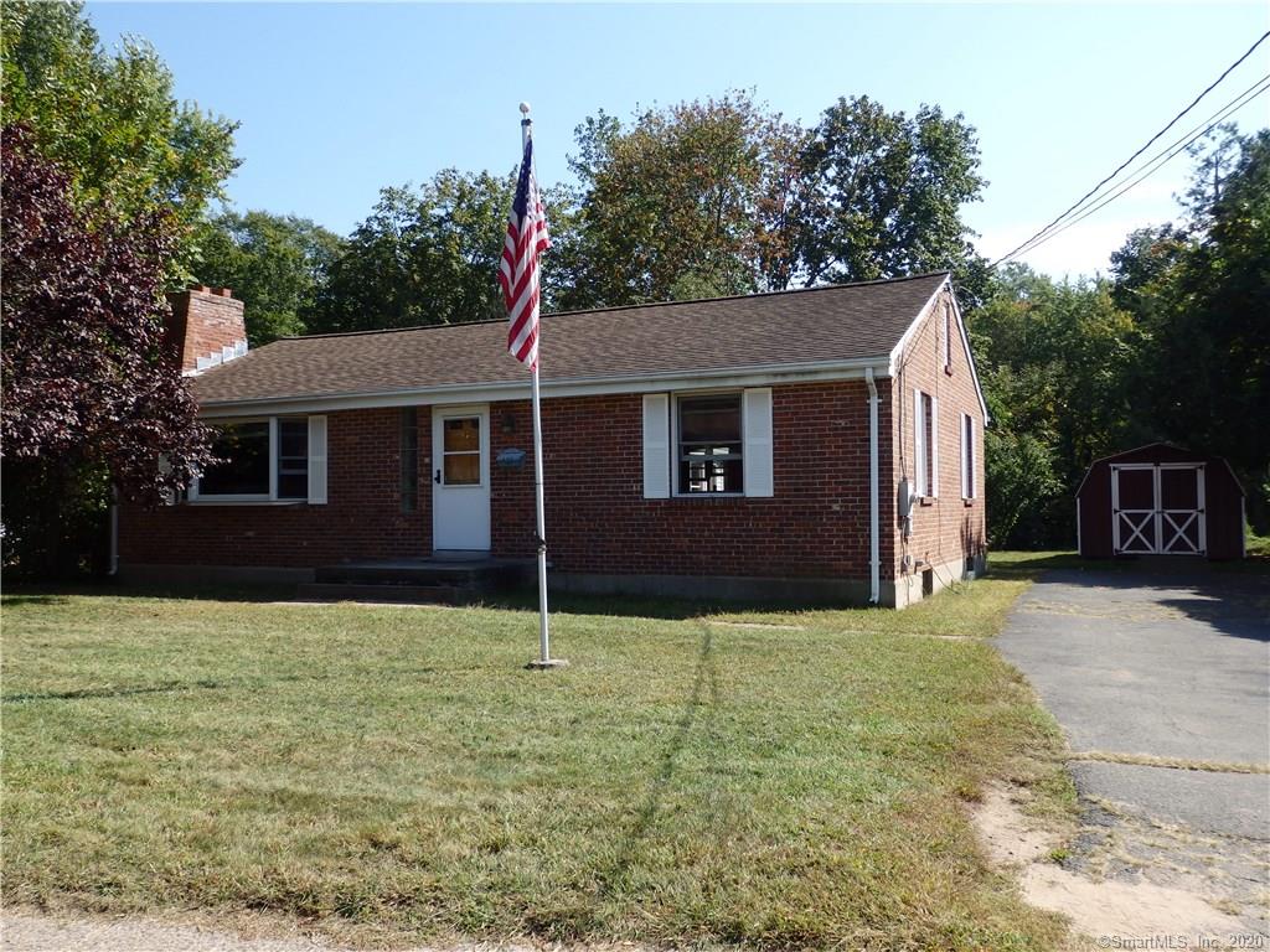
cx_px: 635
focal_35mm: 27
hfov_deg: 65.3
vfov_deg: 51.4
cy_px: 476
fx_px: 991
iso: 100
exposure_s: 1/640
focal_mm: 5
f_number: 3.2
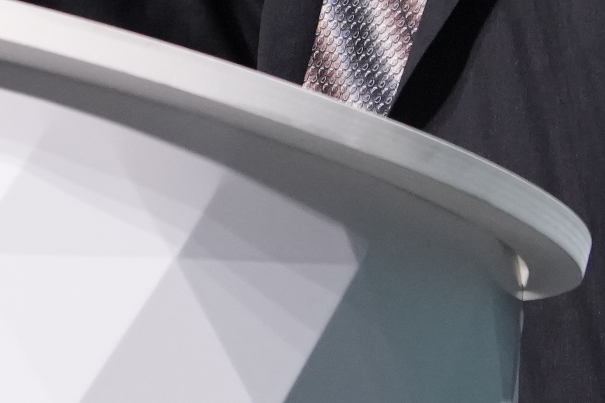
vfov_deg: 0.8
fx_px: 27731
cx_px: 480
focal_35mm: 1650
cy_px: -571
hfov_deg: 1.2
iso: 2500
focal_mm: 270
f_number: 6.3
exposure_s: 1/125
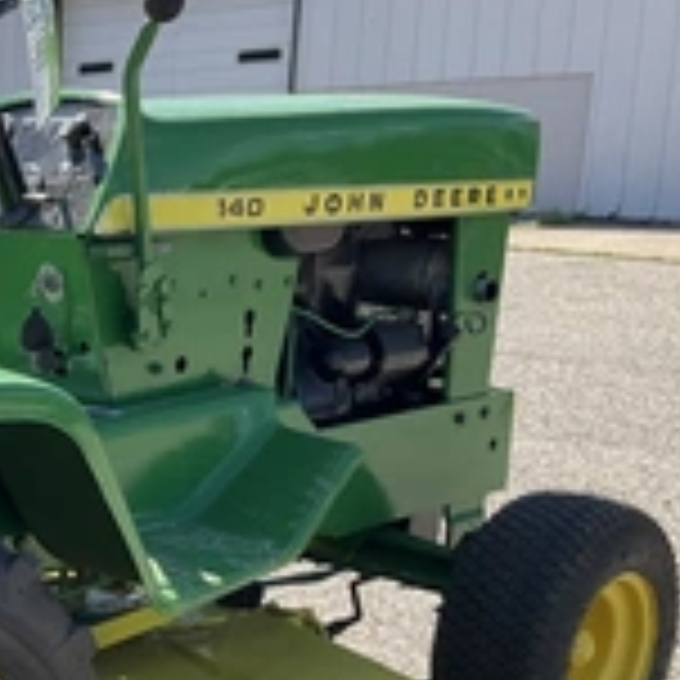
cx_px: -54
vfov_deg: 25.1
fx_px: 1511
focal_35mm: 68
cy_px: 504
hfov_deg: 23.9
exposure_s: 1/912
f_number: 1.8
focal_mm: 3
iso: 25
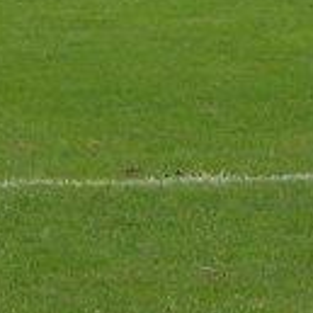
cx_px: -133
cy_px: -335
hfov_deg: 2.5
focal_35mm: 687
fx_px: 7028
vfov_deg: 2.5
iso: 50
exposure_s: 1/400
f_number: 3.5
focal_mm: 19.1
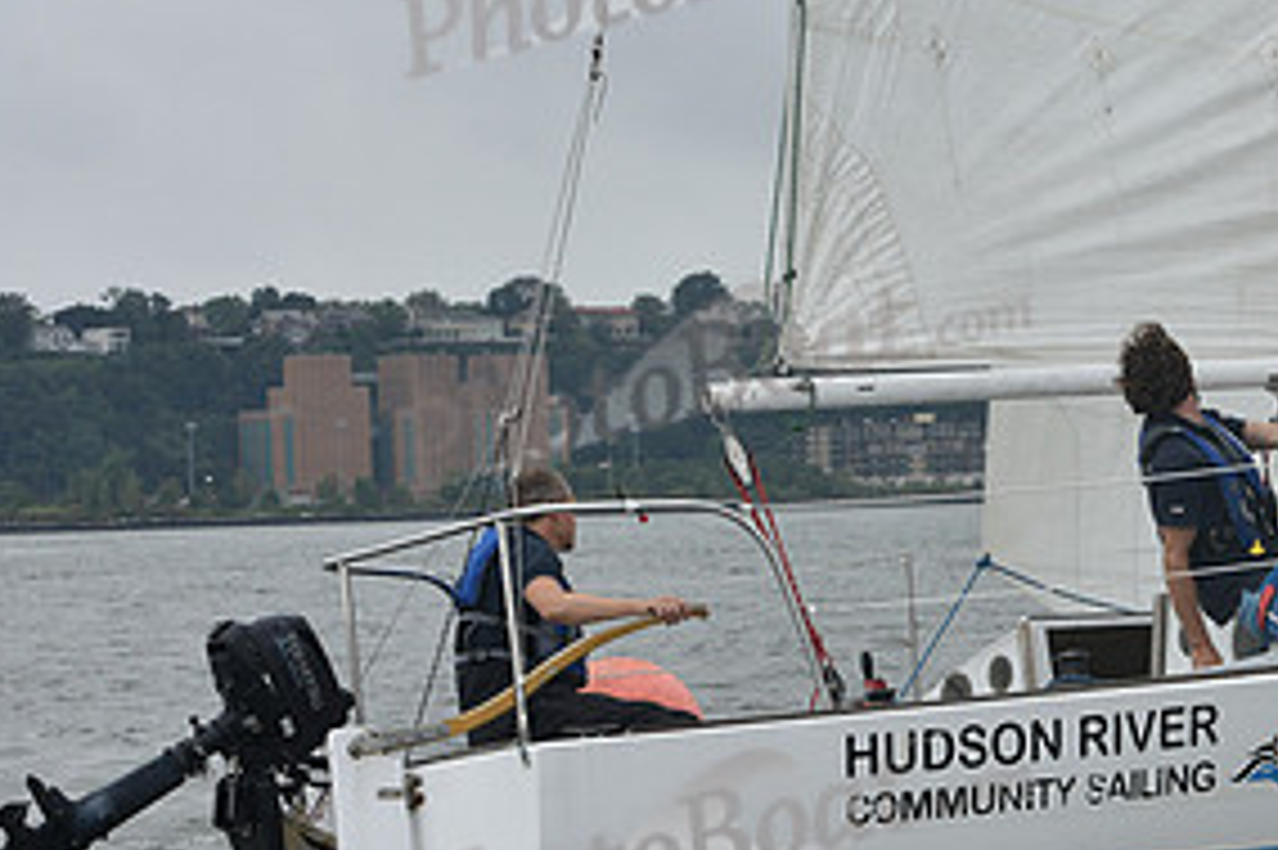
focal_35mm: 143
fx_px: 5073
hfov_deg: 14.1
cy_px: 546
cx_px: 1269
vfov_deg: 9.6
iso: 400
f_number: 6.3
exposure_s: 1/800
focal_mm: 70
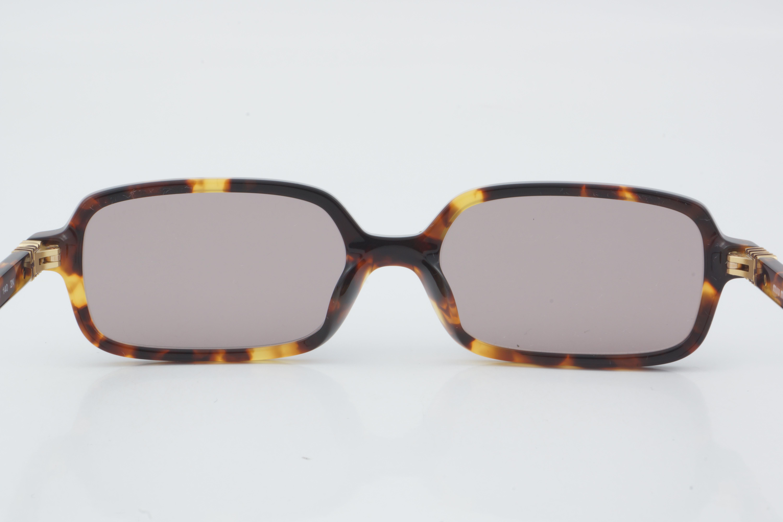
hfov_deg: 24.6
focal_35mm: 82
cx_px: 392
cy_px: 261
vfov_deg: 16.6
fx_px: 1794
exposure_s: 1/3
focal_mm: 55
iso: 100
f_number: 32
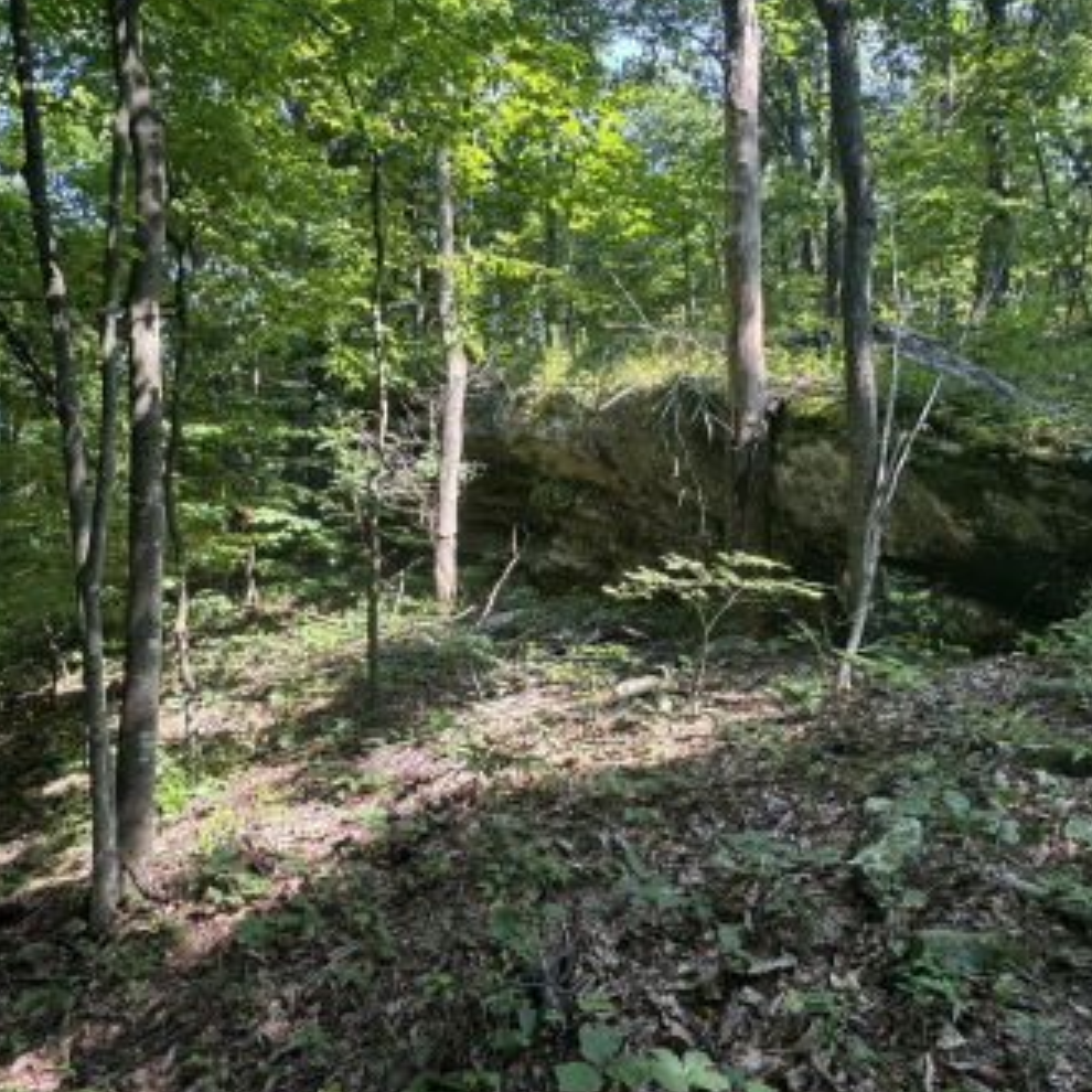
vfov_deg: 62.9
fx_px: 892
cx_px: 553
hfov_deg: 62.9
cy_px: 524
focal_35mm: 25
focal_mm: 2.22
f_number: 2.2
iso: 50
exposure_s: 1/99
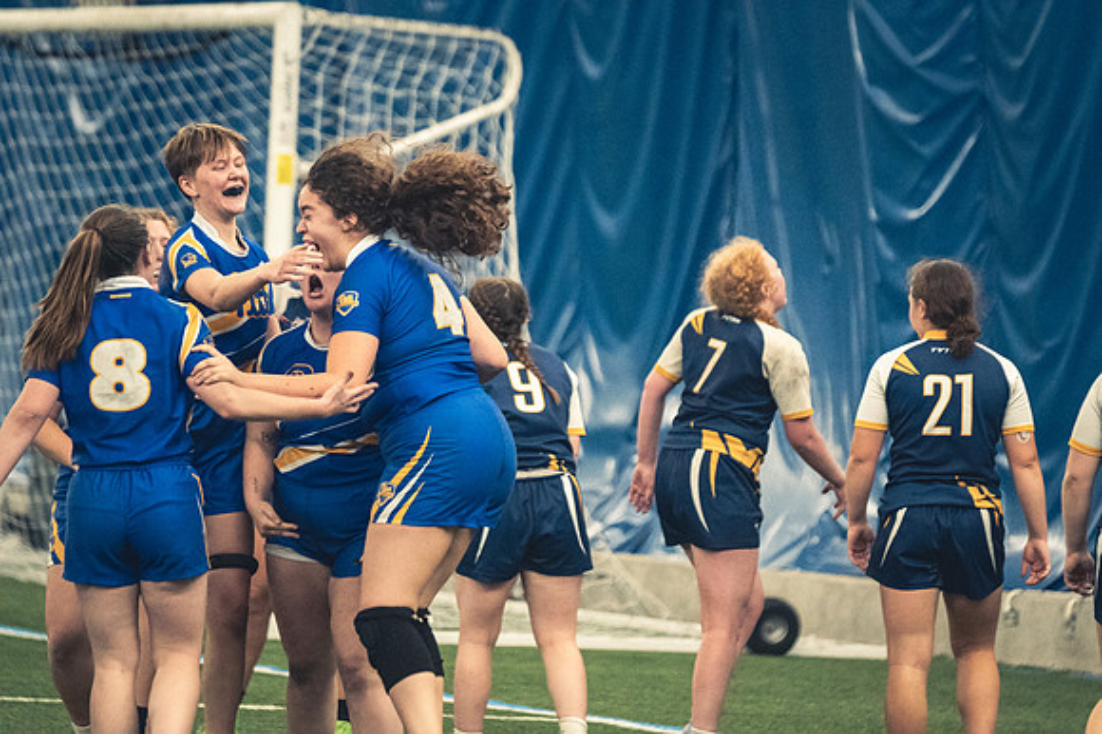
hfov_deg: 6.9
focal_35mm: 300
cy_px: 367
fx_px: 9178
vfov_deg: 4.6
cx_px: 551
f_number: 2.8
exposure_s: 1/500
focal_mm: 200
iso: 12800
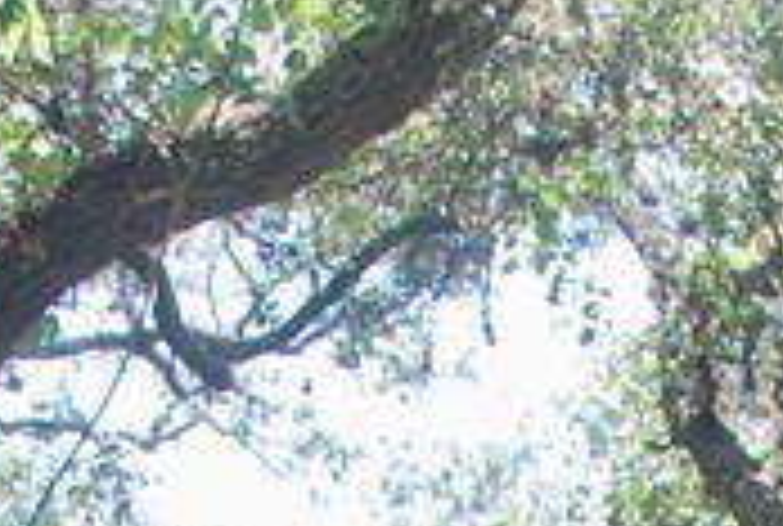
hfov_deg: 9.9
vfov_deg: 6.3
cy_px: 1398
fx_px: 4470
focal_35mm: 205
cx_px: 785
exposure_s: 1/125
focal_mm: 22
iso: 200
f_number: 5.6
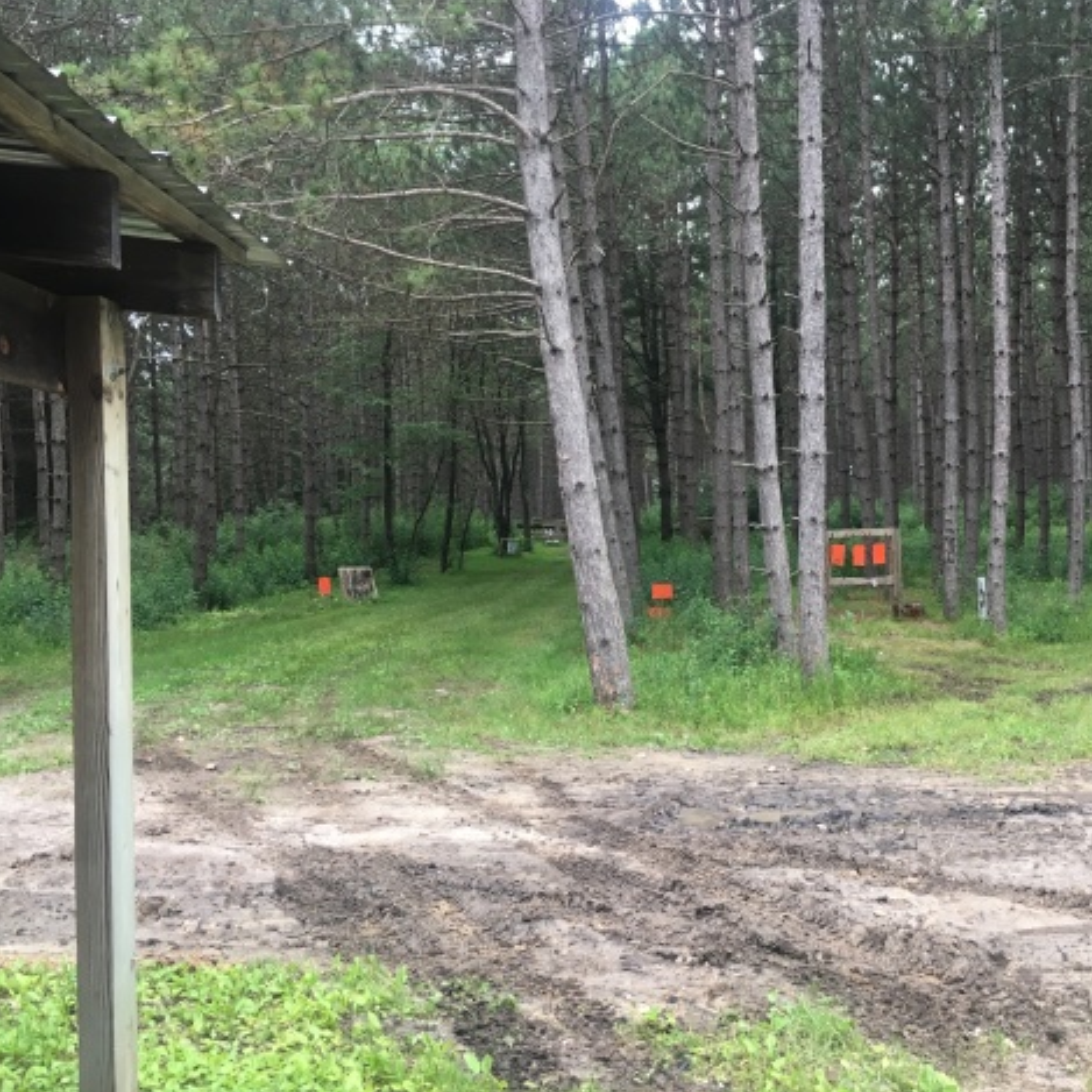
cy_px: 536
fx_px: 1249
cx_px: 652
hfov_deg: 47.0
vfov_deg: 47.2
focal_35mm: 35
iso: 25
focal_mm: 4.15
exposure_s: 1/40
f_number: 2.2
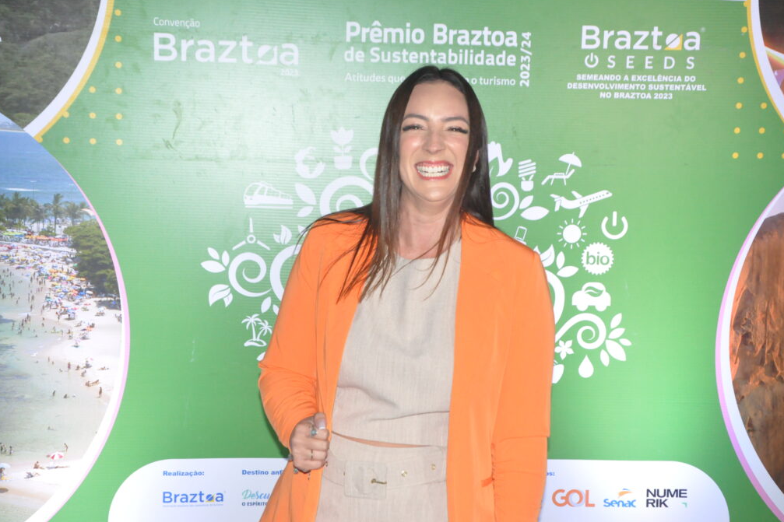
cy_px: 259
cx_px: 392
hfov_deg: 31.4
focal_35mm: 64
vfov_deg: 21.2
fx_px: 1393
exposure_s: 1/200
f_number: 6.3
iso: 2500
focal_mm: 42
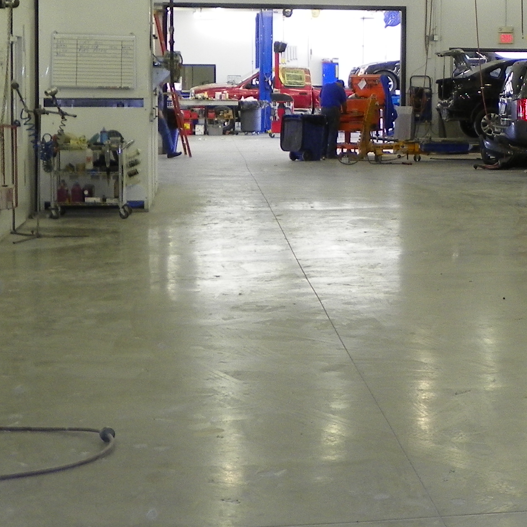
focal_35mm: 78
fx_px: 1343
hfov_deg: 21.3
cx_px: 550
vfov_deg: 22.1
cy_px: 167
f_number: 2.8
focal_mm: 4.6
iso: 64
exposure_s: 1/30
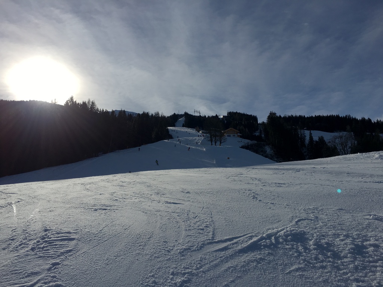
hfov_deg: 61.7
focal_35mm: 29
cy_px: 144
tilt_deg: +13.2
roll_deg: +0.4
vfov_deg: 48.2
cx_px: 192
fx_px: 321
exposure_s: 1/5128
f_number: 2.2
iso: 25
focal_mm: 4.15
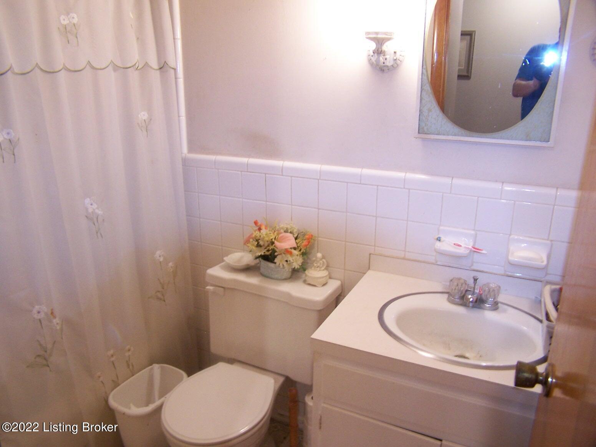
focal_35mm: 38
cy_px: 224
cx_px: 298
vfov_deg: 37.7
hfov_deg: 49.0
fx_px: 654
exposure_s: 1/8
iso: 140
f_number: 2.8
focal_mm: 6.3
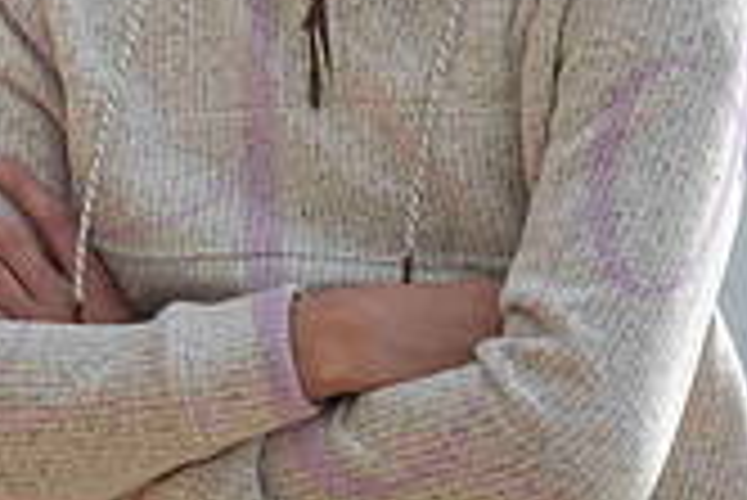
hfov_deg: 4.9
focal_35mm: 419
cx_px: 117
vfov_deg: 3.3
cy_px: -209
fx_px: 8702
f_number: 11
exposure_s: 1/800
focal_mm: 120
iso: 800
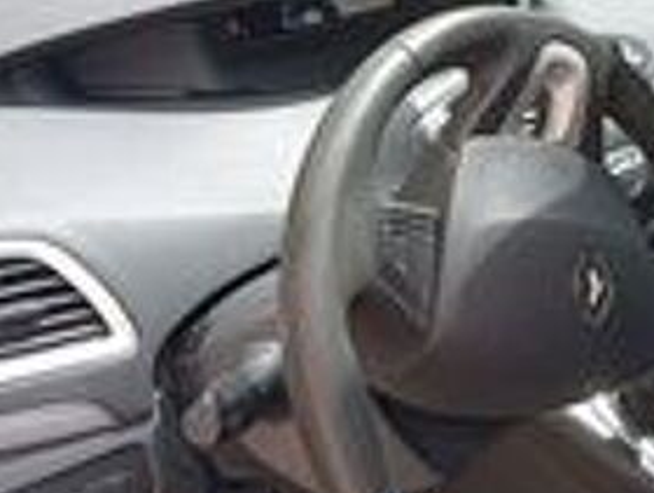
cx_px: 423
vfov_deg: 30.3
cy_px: 194
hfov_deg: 39.2
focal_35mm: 48
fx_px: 908
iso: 62
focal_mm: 4.22
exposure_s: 1/100
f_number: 1.8
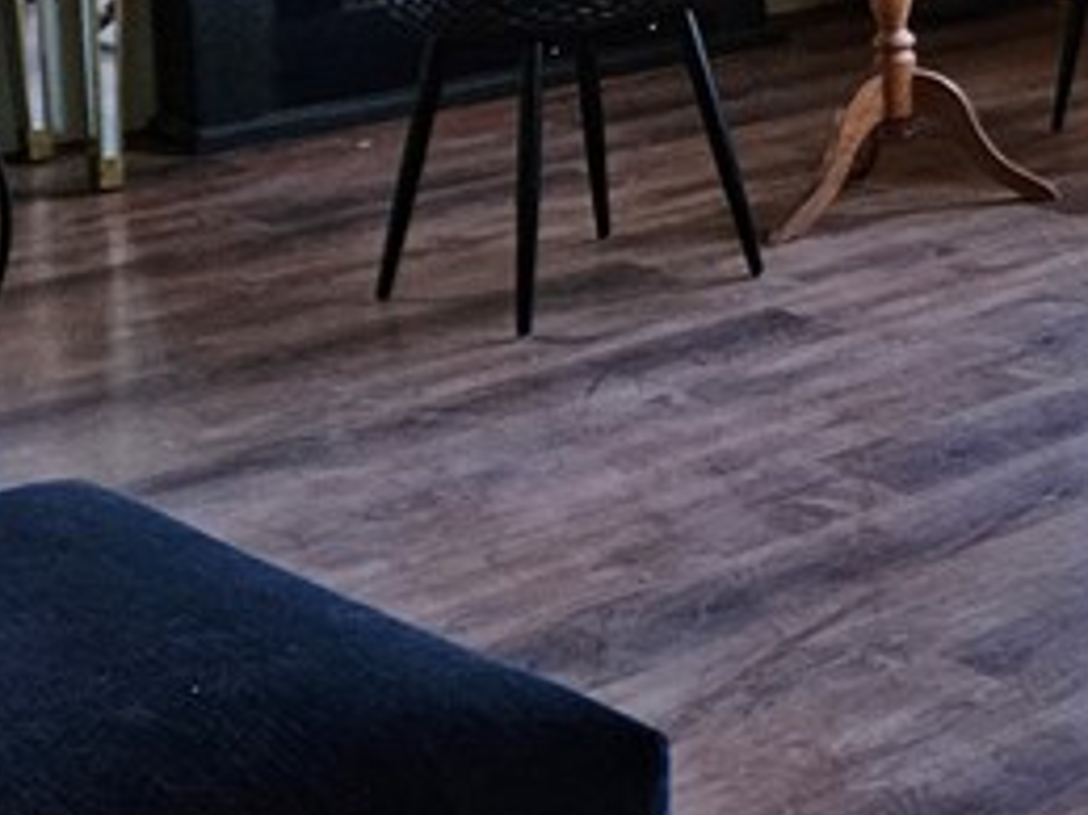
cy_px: -197
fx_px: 2859
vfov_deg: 15.5
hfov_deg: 18.0
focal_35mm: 91
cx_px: 1848
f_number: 1.8
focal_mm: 5.4
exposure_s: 1/120
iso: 200
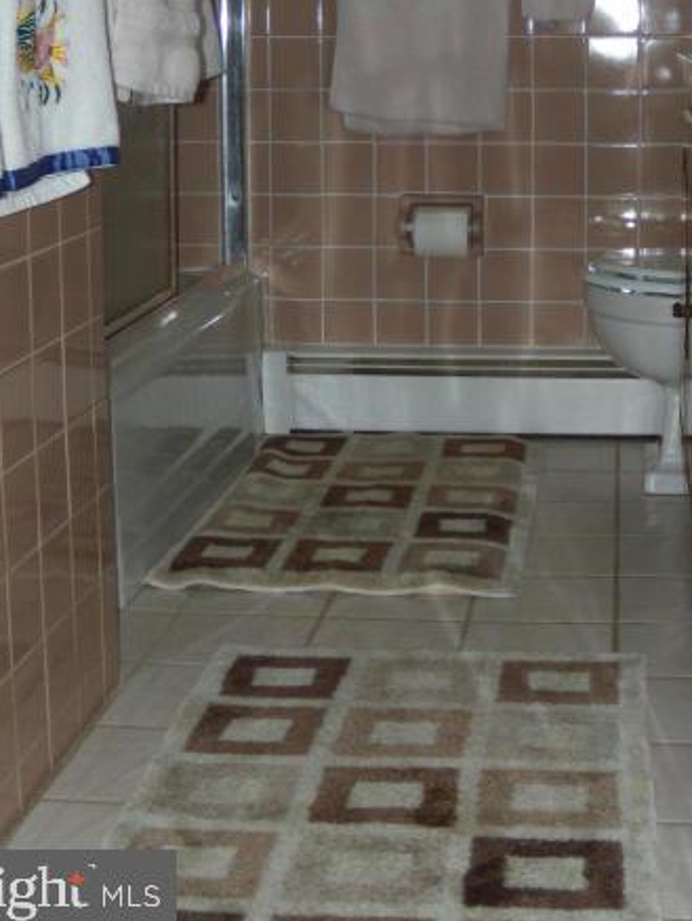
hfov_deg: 23.1
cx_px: 521
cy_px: 129
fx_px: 1678
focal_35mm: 63
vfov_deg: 29.7
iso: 80
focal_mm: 6.4
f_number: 3.6
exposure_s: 1/30
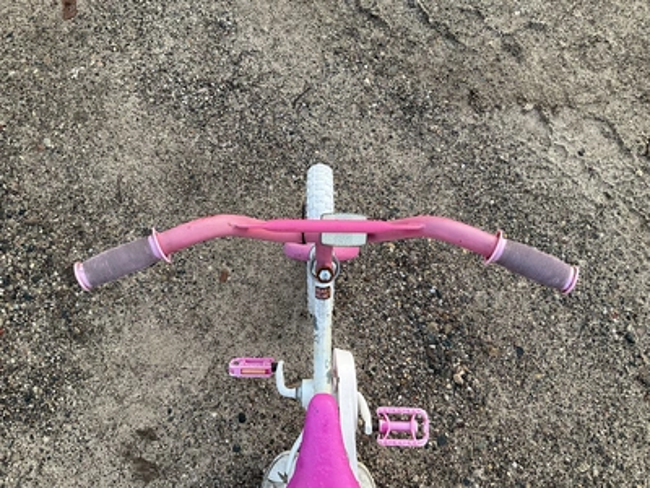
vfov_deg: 48.2
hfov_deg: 61.7
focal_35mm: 29
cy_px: 244
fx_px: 545
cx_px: 325
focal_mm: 3
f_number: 1.8
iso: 64
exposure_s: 1/92
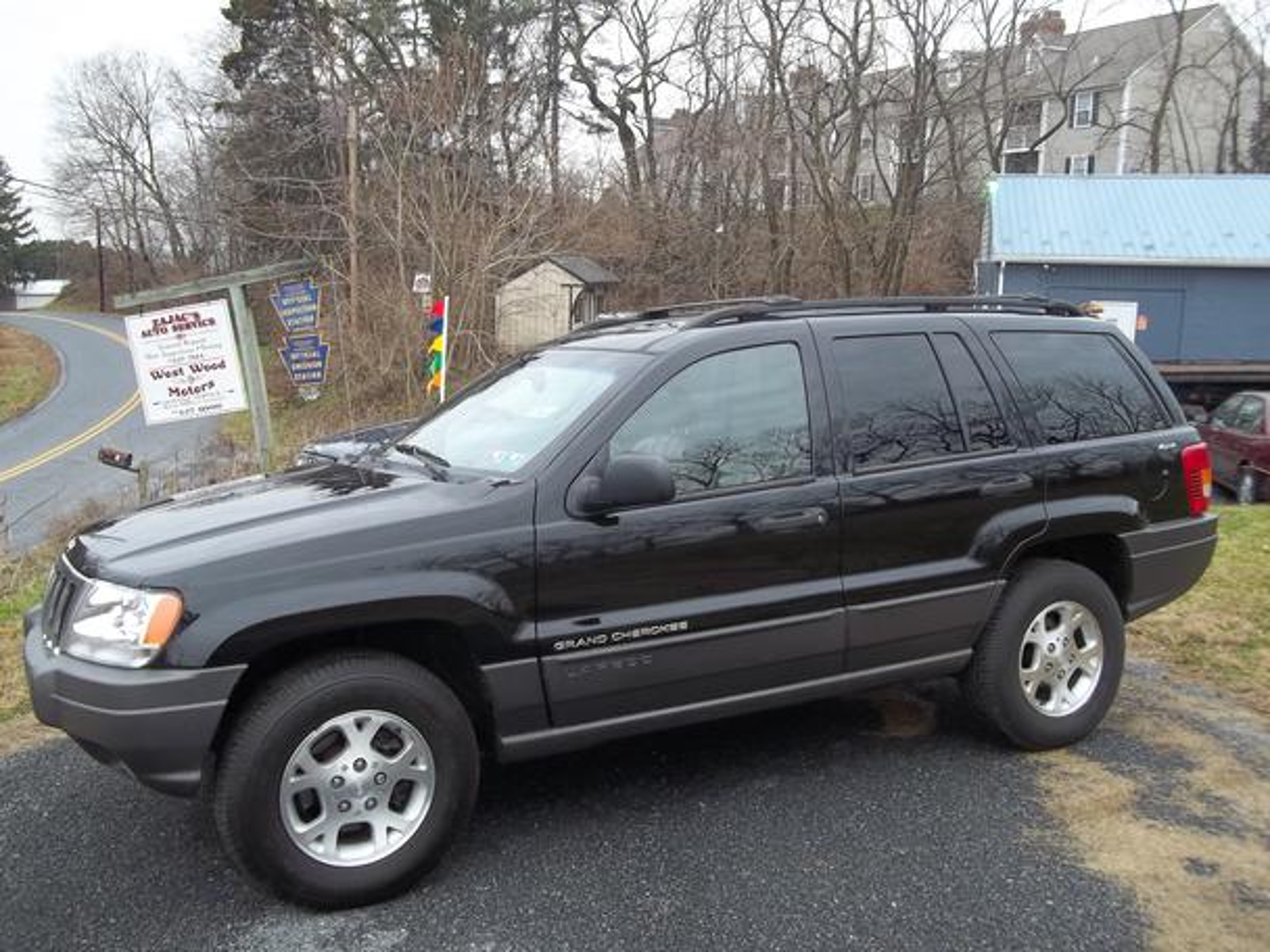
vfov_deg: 44.2
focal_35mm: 32
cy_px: 476
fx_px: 1174
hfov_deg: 56.8
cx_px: 635
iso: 64
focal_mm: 5.7
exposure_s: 1/40
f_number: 2.9
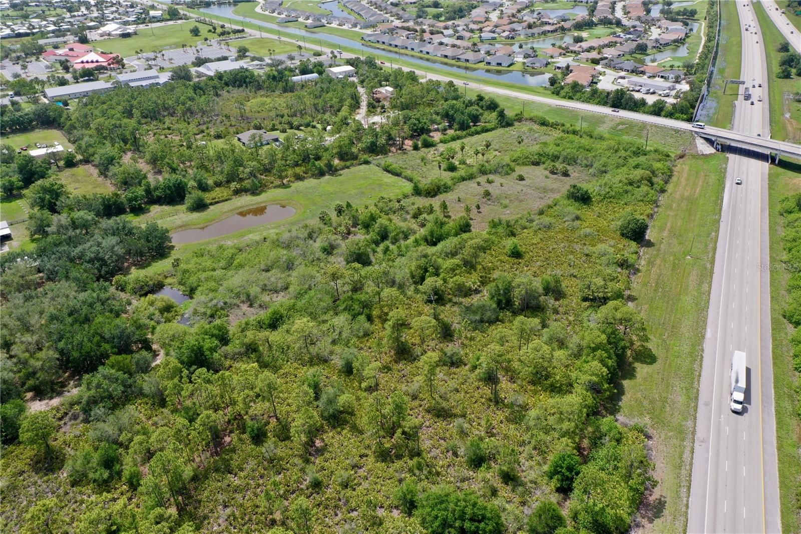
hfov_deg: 65.5
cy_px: 267
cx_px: 400
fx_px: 623
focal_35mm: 28
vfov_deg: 46.4
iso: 100
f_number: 5.6
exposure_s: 1/400
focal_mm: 10.26
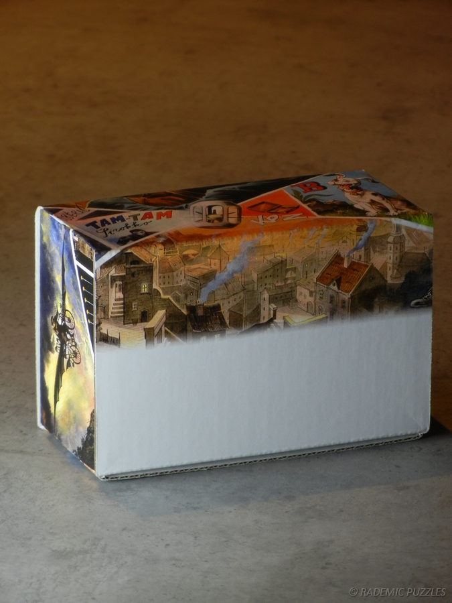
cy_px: 302
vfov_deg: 6.6
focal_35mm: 300
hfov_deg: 5.0
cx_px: 226
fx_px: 5223
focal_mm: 54
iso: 160
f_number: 5.6
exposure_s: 1/38.4
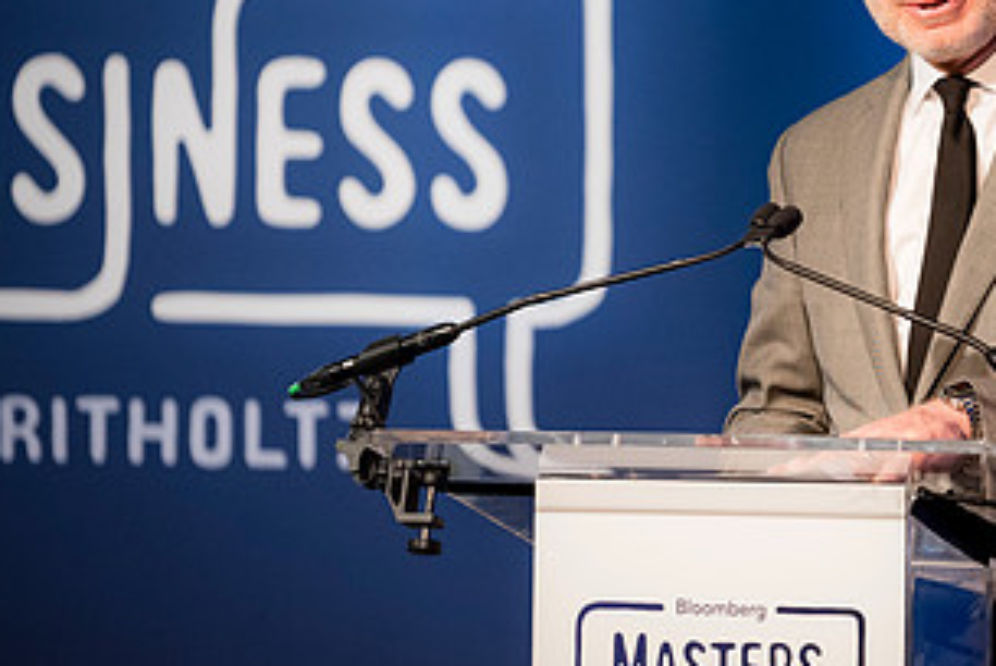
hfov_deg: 5.8
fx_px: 9831
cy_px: 174
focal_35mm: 355
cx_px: 981
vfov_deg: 3.9
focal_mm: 175
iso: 2000
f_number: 2.8
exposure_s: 1/160
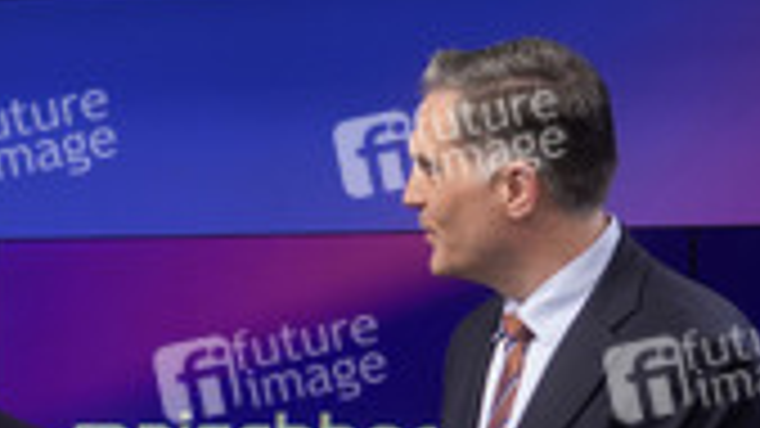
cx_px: -119
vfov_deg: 9.5
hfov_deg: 16.4
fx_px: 2539
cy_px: 482
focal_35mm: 126
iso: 640
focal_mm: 30
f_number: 2.2
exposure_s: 1/200
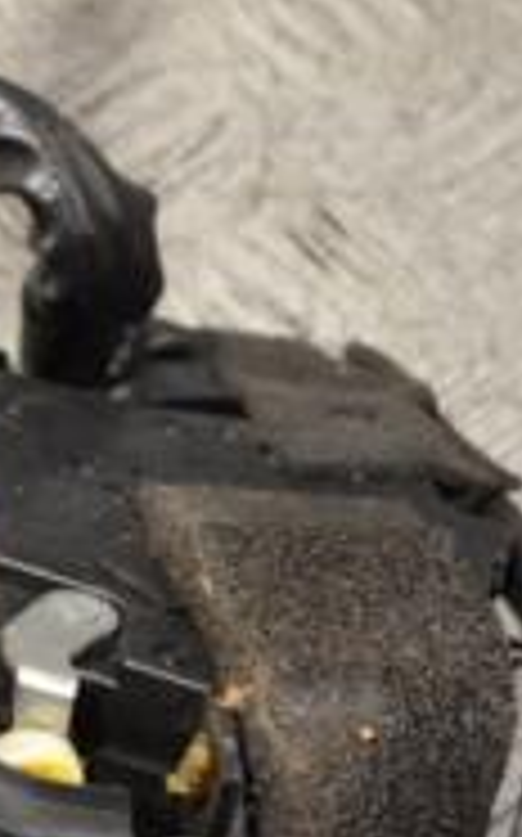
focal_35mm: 148
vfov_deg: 14.0
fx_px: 3374
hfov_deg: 8.5
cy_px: 738
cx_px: -428
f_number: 4.5
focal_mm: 30
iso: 220
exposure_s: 1/30
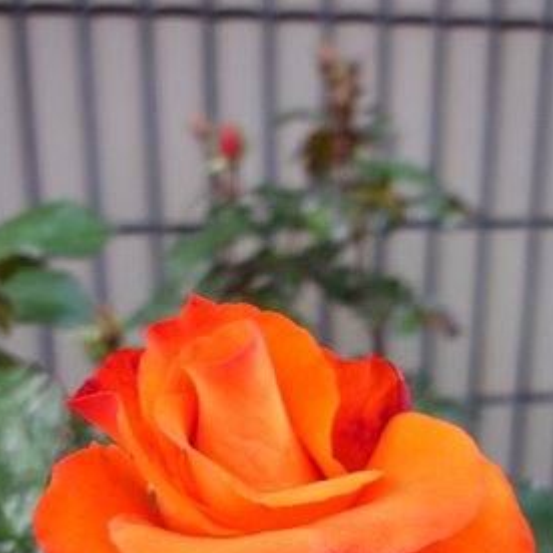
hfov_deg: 40.9
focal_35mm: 41
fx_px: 741
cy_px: 401
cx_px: 276
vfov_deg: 40.0
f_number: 2.8
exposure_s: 1/80
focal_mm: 4.4
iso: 100
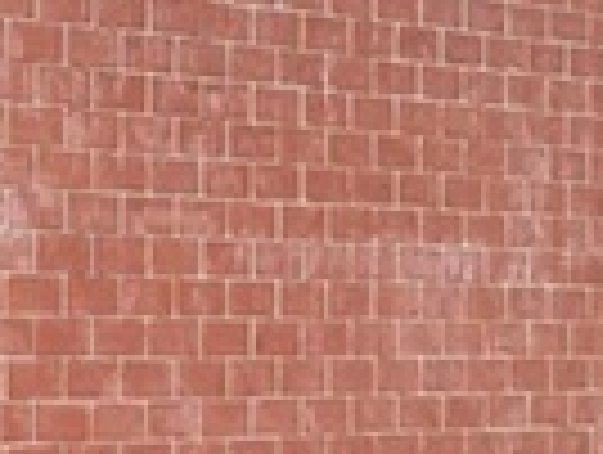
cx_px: -79
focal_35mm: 167
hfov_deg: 11.6
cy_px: 99
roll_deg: -0.2
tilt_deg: +3.8
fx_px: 2914
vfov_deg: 8.9
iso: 16
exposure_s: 1/1626
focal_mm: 3
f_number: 1.8
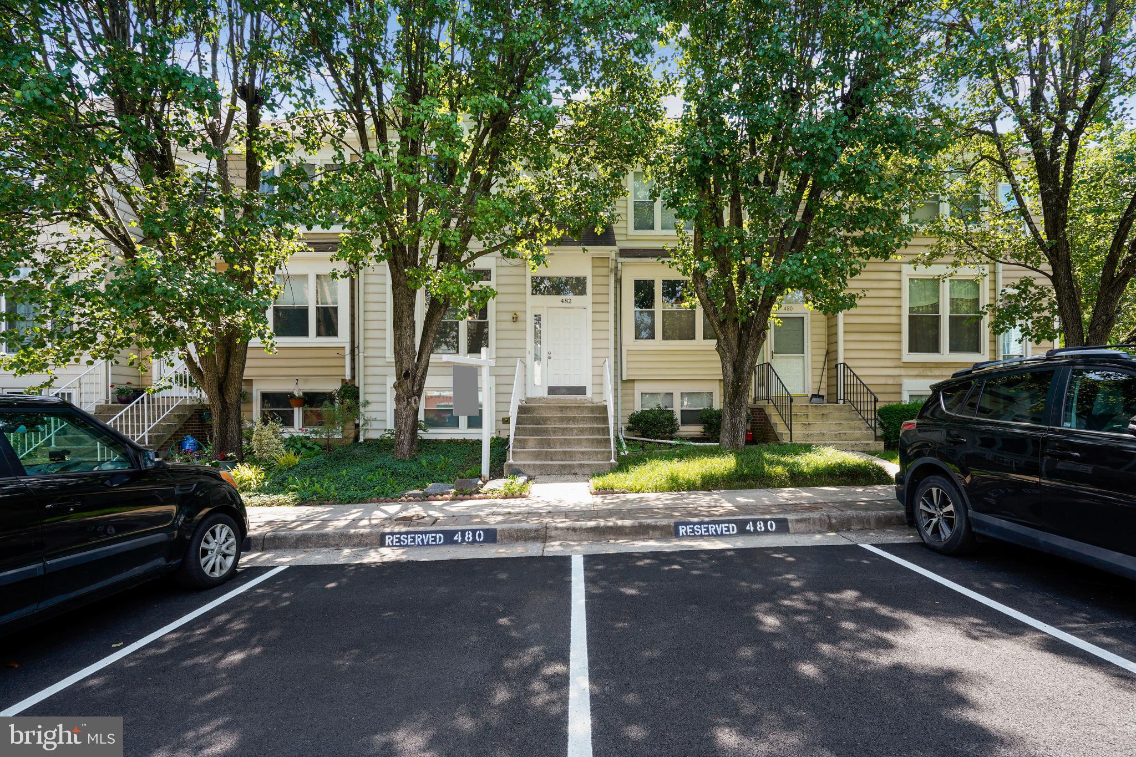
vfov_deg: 73.7
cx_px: 568
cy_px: 378
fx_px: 505
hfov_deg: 96.7
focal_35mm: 16
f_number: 8
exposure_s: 1/40
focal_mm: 16
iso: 100
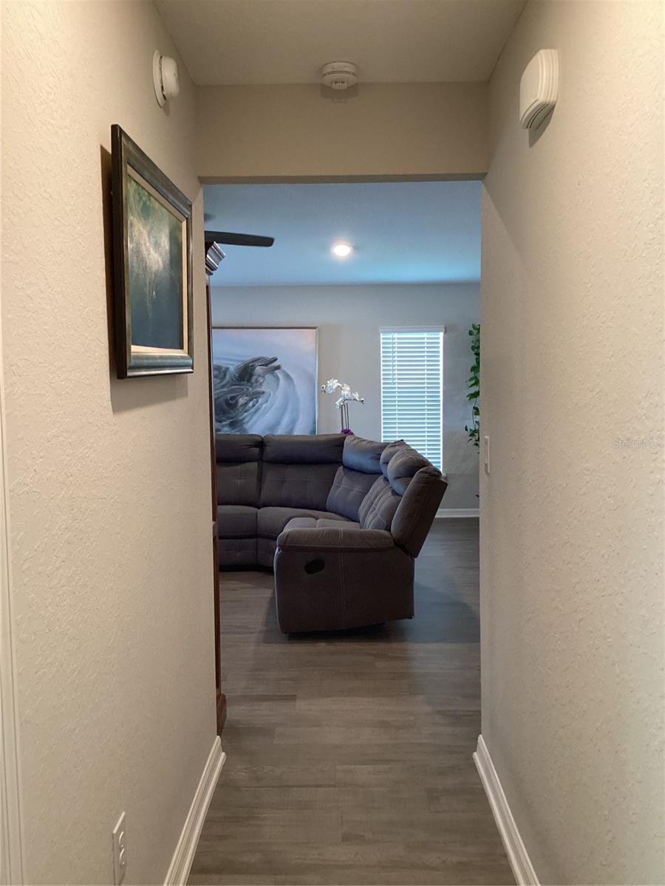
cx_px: 332
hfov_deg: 45.4
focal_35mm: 31
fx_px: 794
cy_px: 443
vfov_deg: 58.4
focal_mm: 3.3
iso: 320
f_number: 2.4
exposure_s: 1/60
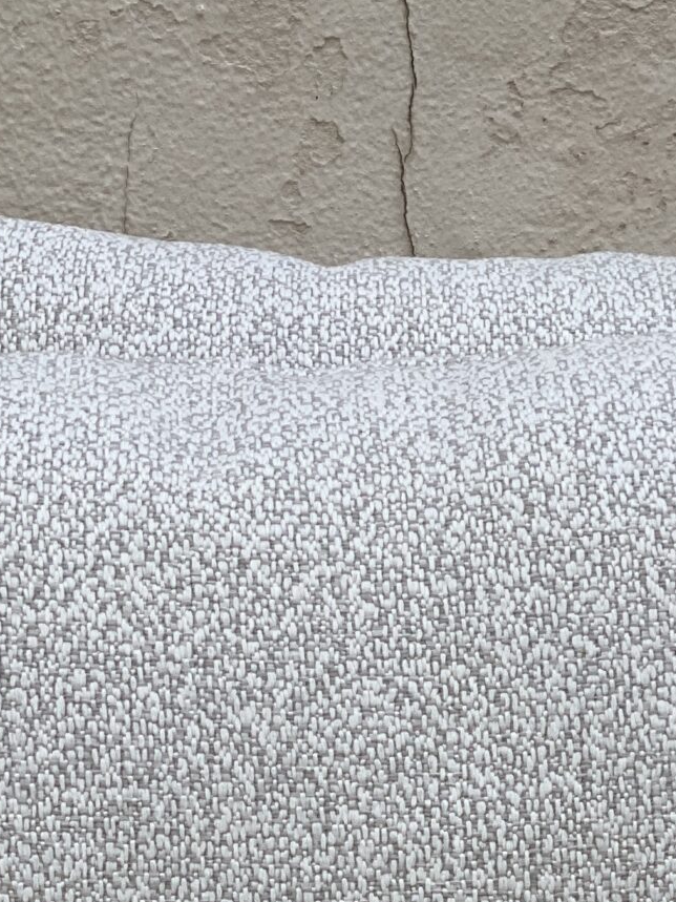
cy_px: 951
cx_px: 440
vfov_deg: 12.6
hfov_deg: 9.6
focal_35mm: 155
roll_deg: +1.5
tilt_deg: -17.6
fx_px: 4037
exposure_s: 1/122
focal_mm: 6
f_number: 2
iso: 64
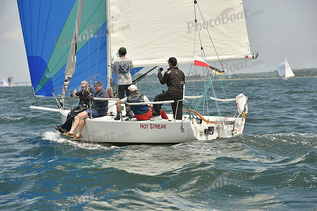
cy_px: 106
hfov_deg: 13.2
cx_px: 158
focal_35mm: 155
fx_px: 1365
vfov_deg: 8.9
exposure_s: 1/1600
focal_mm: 155
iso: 400
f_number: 9
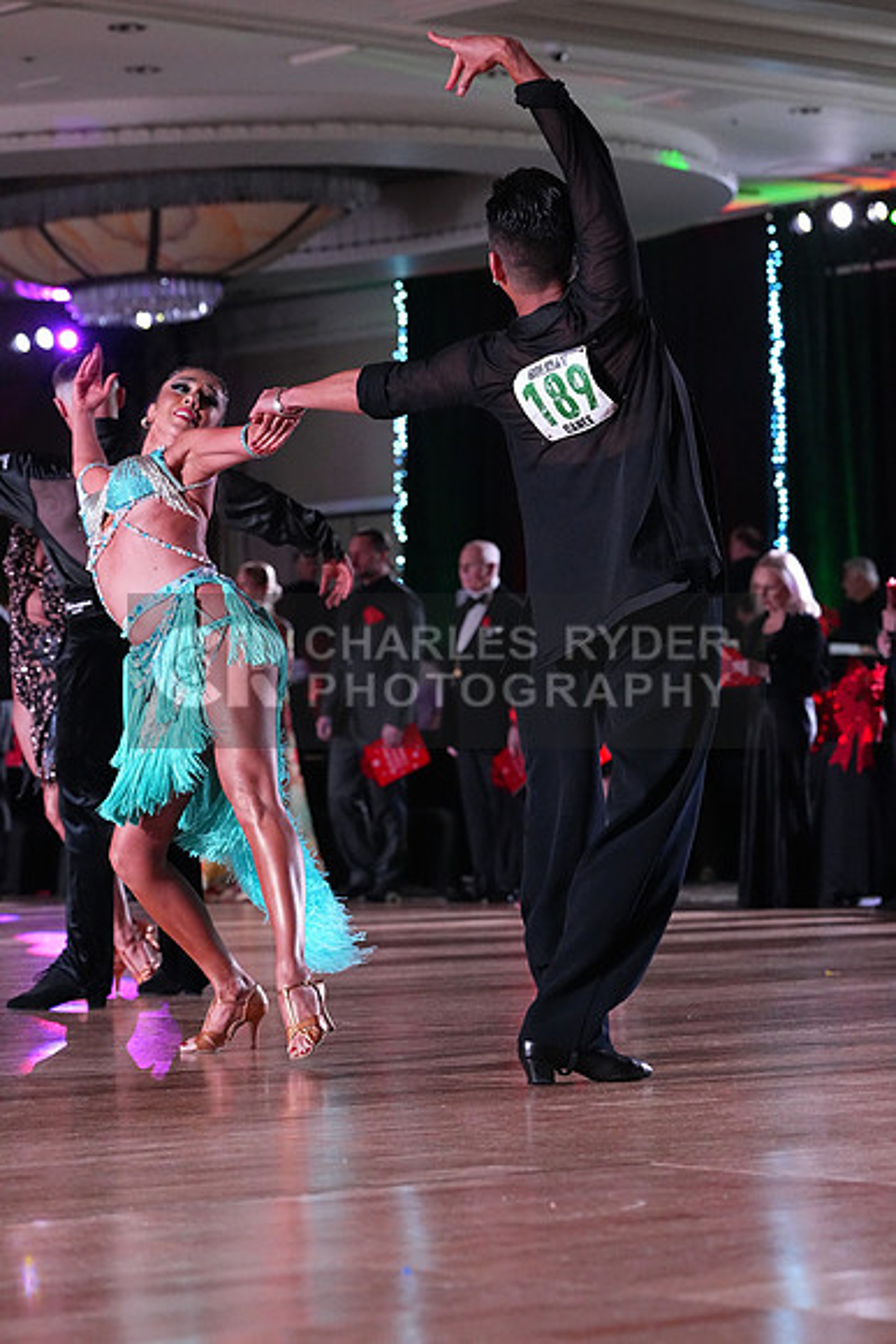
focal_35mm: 116
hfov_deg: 11.8
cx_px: 448
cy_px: 672
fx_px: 4328
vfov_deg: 17.6
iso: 10000
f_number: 5.6
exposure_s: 1/400
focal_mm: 116
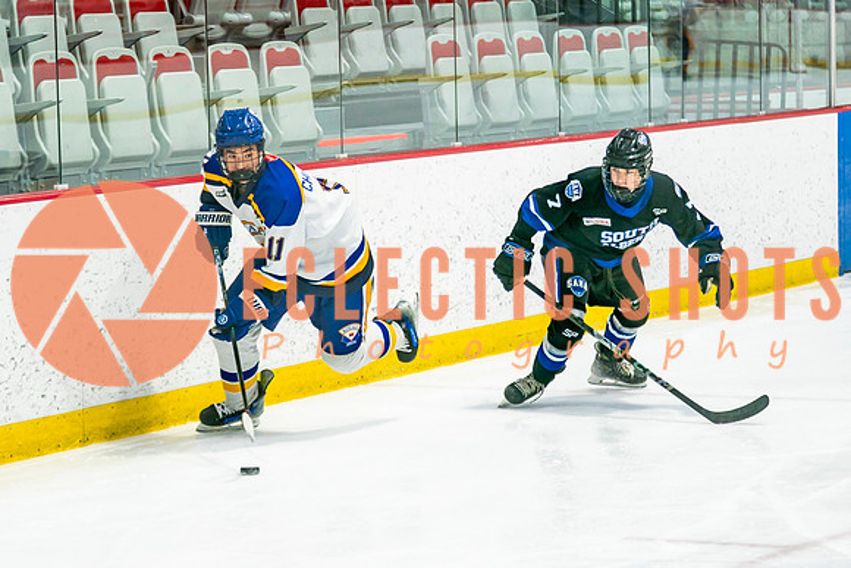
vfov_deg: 9.1
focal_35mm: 151
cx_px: 306
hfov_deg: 13.5
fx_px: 3578
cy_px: 284
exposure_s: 1/640
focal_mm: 75
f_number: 2.8
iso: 400
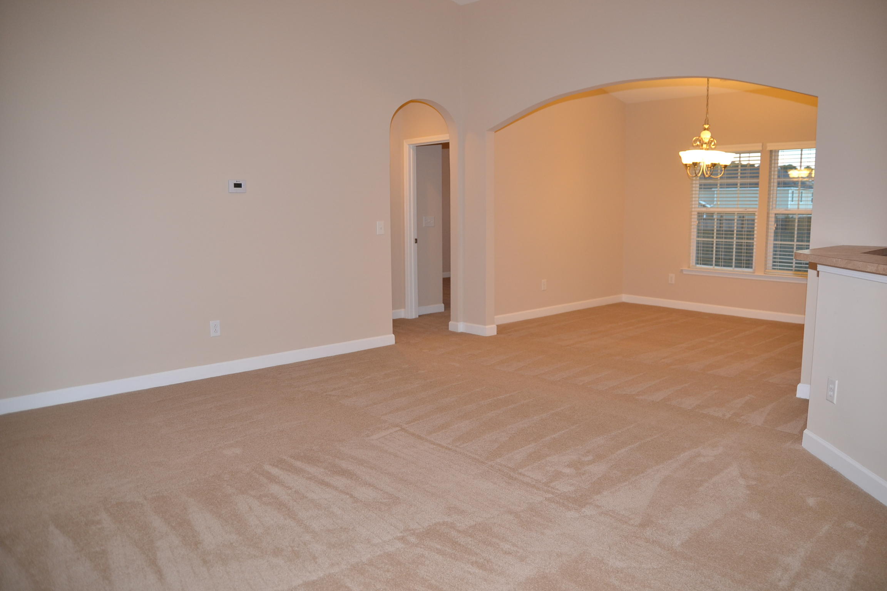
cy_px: 296
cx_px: 444
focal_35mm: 26
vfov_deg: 50.4
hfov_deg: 70.4
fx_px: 628
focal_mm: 17
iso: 400
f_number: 3.2
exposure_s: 1/60
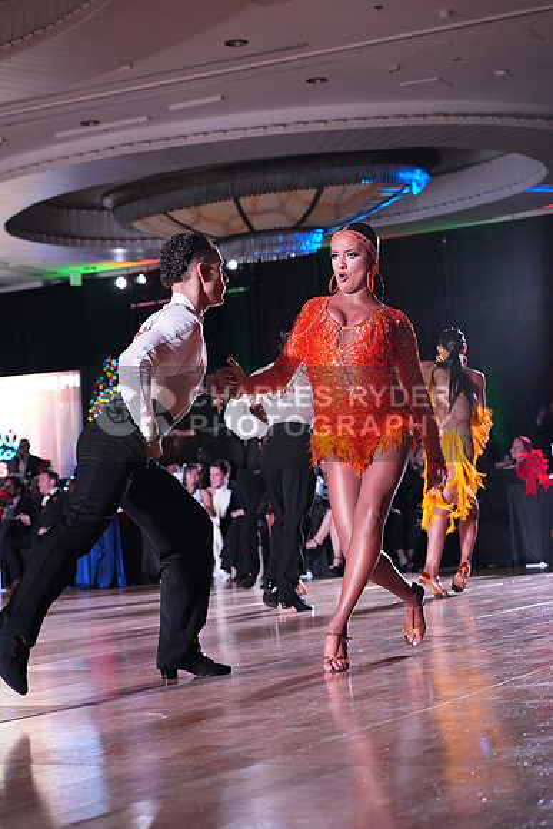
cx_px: 276
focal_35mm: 70
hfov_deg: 19.5
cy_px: 414
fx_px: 1612
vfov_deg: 28.8
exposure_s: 1/400
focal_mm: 70
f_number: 5
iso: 10000
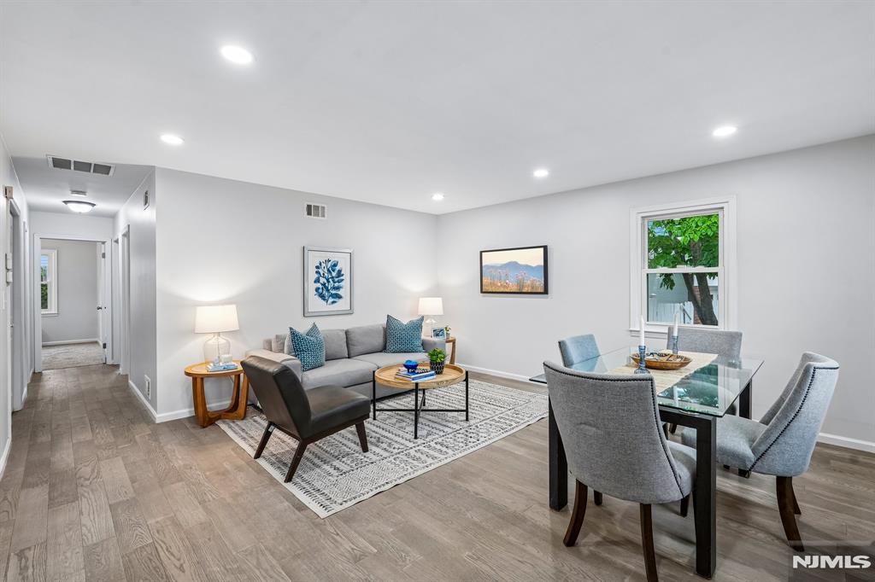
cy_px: 291
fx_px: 389
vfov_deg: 73.7
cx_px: 438
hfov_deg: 96.8
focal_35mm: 16
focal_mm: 16
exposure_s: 1/15
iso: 400
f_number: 8
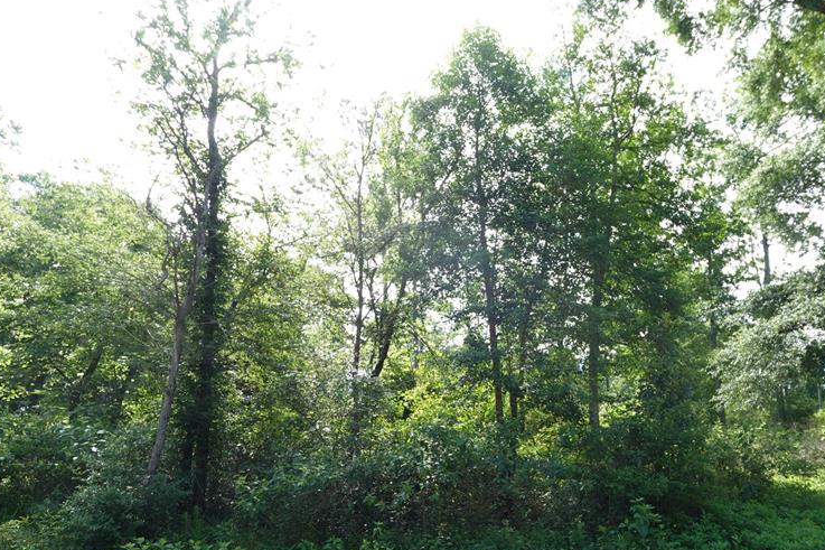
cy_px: 366
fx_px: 573
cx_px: 509
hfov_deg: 70.5
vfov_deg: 50.4
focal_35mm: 25
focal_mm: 6.9
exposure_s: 1/160
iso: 125
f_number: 4
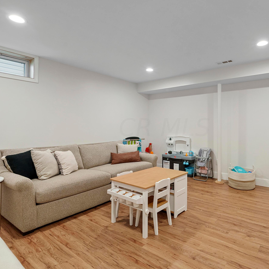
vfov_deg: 74.8
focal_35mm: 20
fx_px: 176
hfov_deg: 73.8
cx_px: 164
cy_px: 127
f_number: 9
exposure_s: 1/8
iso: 640
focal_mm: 14
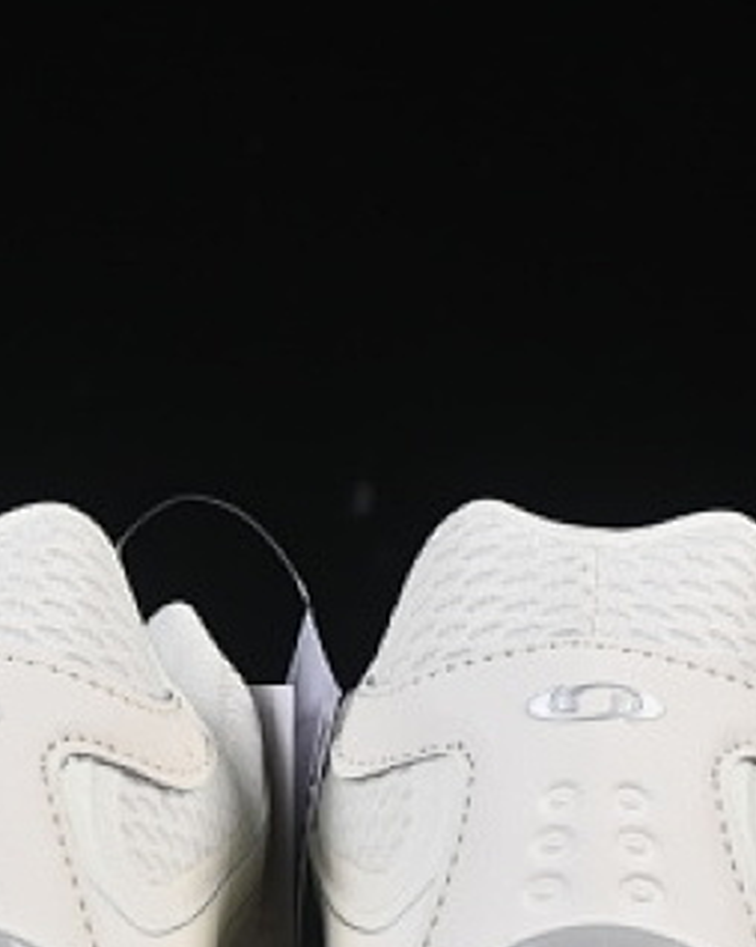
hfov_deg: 6.5
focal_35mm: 239
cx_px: 298
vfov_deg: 8.1
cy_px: 691
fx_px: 6691
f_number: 8
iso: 160
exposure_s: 1/80
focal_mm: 50
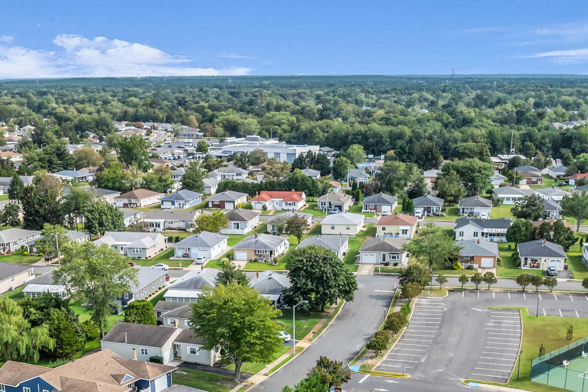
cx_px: 290
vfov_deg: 22.9
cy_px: 451
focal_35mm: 55
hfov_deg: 36.2
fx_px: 898
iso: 110
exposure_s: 1/200
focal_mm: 12.29
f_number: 2.8
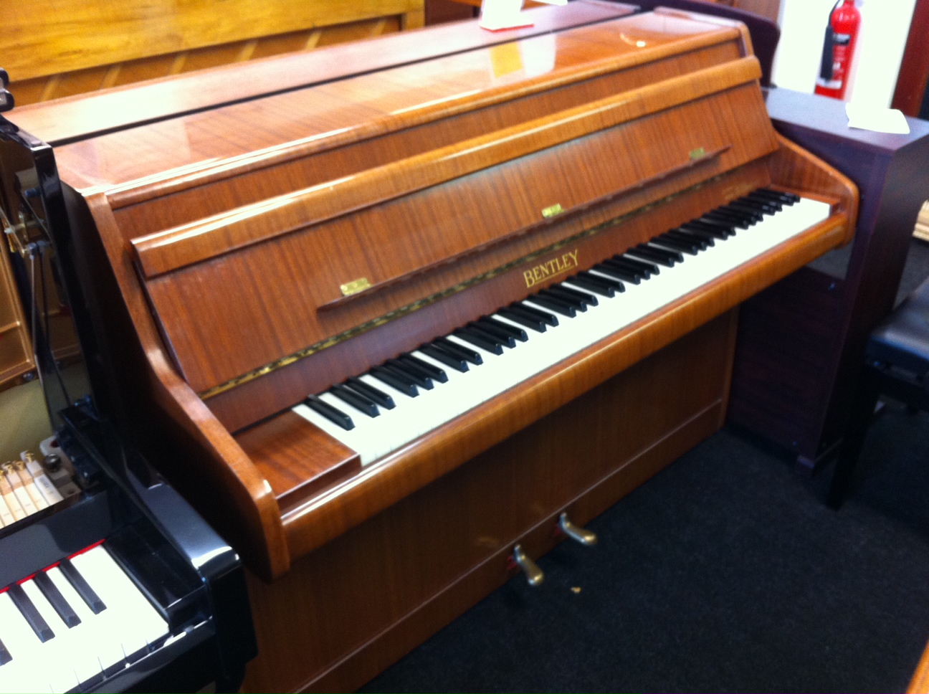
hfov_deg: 52.7
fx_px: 938
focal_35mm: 35
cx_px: 464
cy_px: 347
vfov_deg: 40.6
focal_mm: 3.85
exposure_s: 1/15
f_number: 2.8
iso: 160
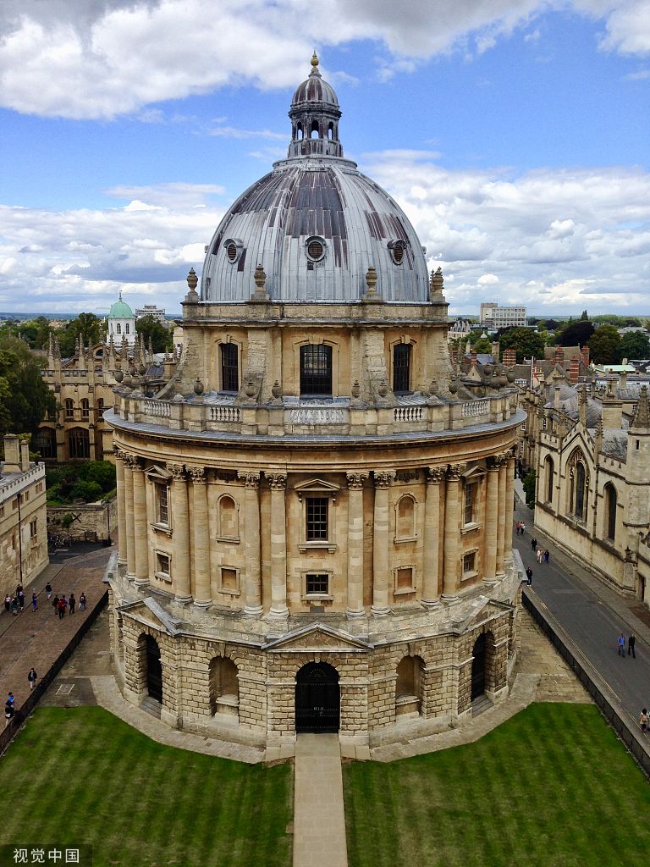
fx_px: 826
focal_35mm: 33
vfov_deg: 55.4
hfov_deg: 42.9
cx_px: 325
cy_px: 434
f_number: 2.4
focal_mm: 4.12
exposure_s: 1/1506
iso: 50
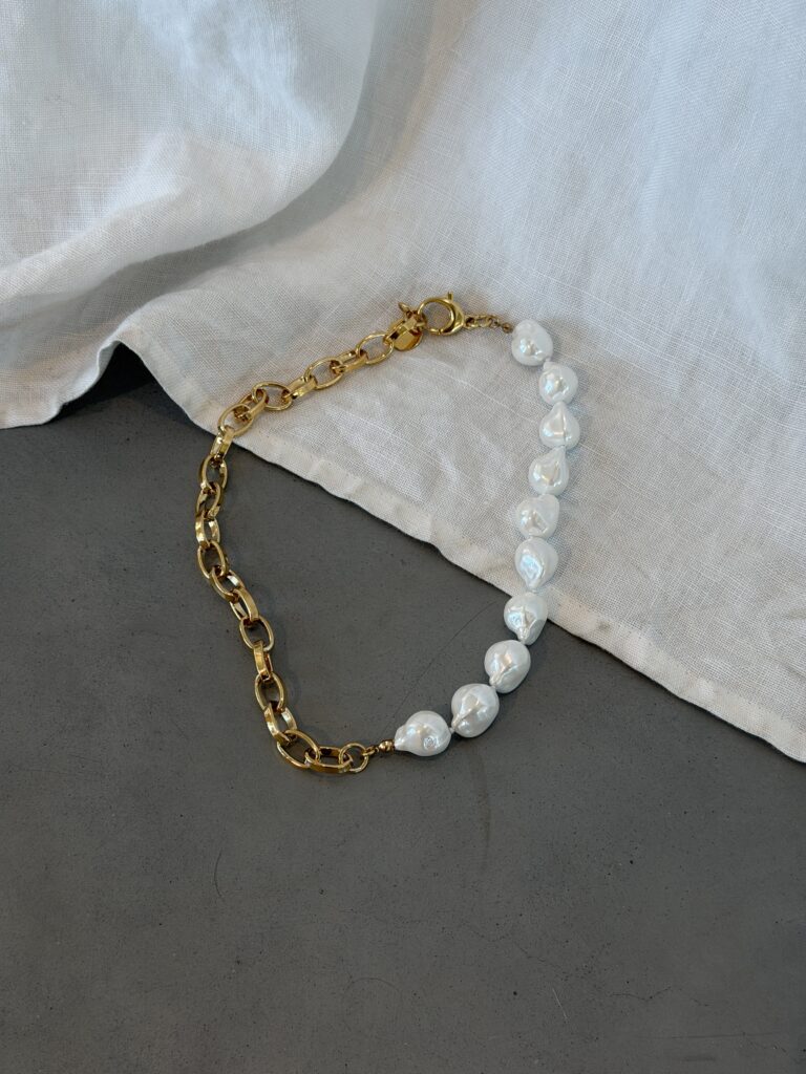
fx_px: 1490
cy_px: 537
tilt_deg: -60.2
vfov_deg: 39.7
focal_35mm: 48
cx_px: 403
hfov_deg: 30.3
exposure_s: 1/253
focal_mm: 6.76
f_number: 1.78
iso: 64
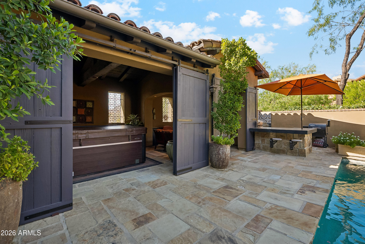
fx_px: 162
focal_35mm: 16
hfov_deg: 96.7
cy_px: 122
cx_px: 182
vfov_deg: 73.8
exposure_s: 1/125
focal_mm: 16
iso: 400
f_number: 8
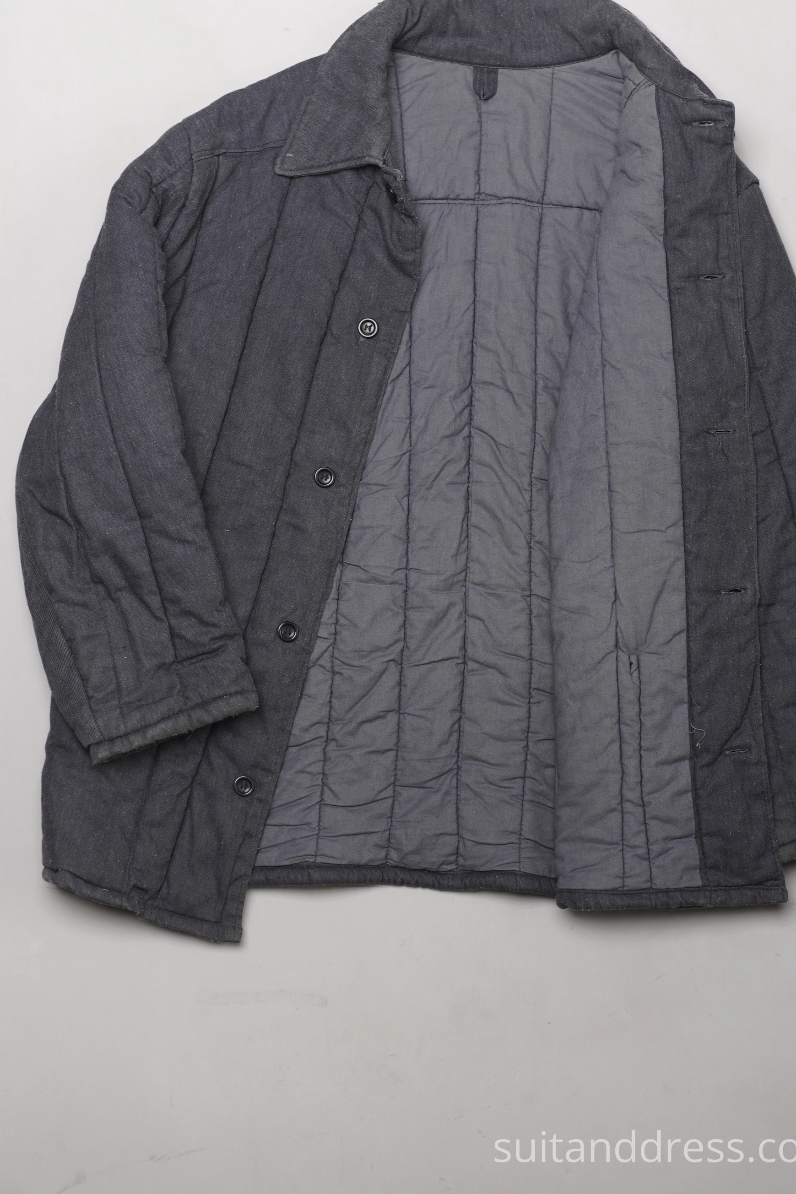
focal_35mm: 53
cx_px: 437
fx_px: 1757
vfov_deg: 37.5
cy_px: 550
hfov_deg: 25.5
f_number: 2.8
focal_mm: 32
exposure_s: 1/60
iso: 200
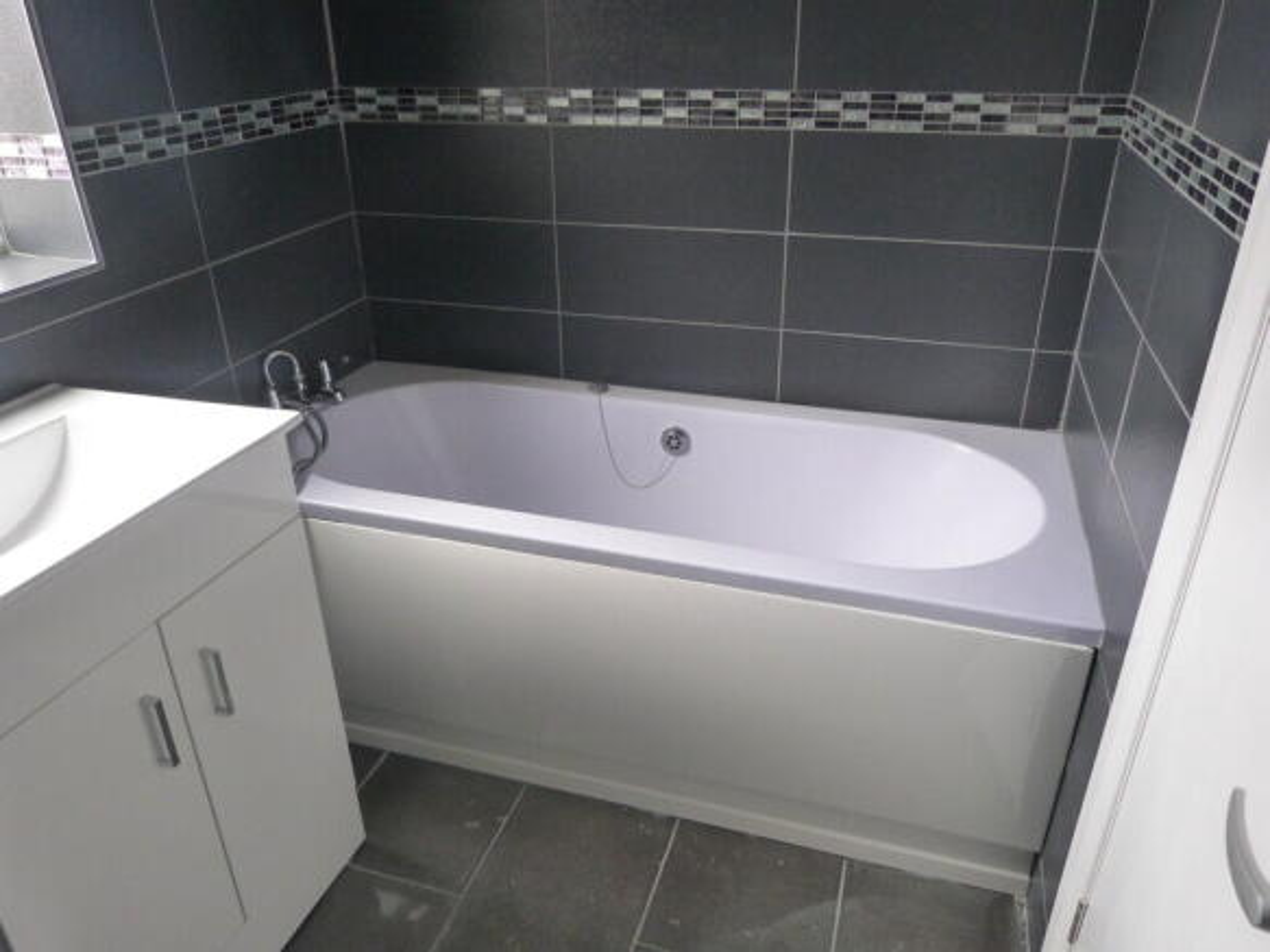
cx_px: 635
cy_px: 476
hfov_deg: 69.4
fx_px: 917
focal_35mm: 25
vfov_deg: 54.9
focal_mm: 4.5
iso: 400
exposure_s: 1/40
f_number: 2.8
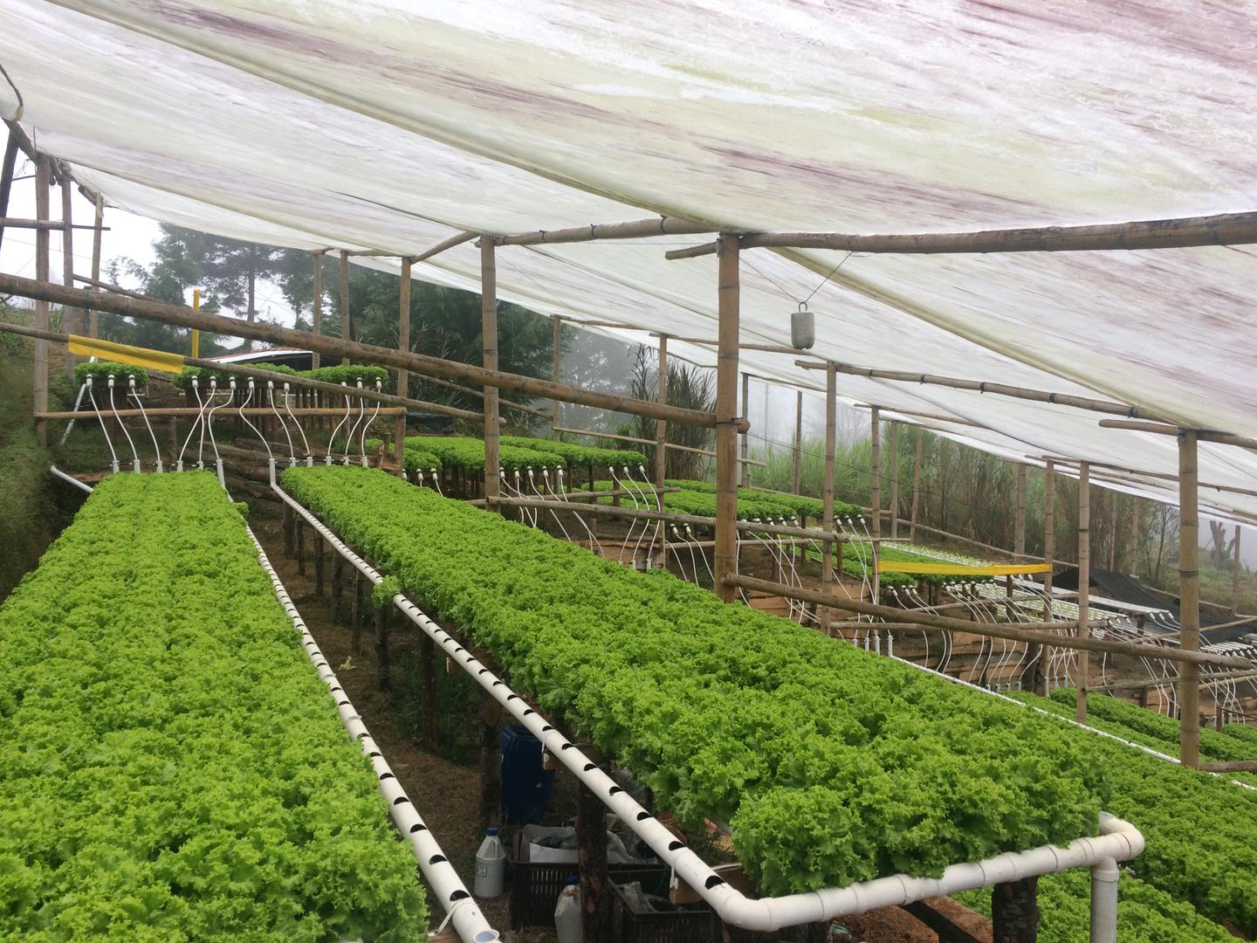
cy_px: 472
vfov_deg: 48.2
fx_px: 1053
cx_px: 628
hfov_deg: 61.7
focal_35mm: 29
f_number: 2.2
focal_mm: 4.15
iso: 32
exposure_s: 1/132
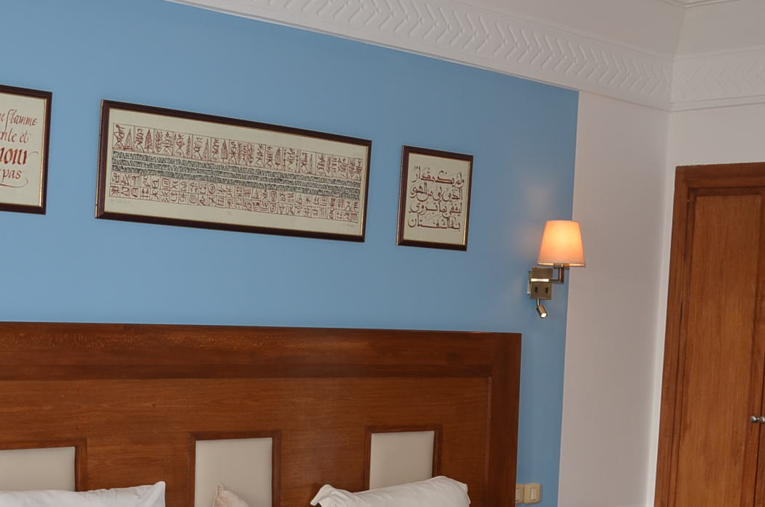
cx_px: 372
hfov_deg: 32.0
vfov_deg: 20.8
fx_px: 1336
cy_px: 503
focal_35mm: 63
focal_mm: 18
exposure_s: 1/60
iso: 200
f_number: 4
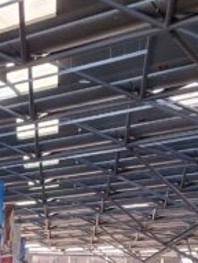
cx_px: 81
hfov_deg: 12.1
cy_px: 246
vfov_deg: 15.8
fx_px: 935
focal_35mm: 123
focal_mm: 6.4
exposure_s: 1/180
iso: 50
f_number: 1.8
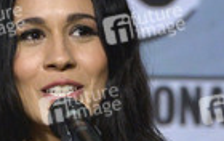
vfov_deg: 0.8
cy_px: 146
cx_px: 101
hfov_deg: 1.3
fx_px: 9606
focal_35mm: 1571
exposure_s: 1/250
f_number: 6.3
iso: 1600
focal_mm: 480
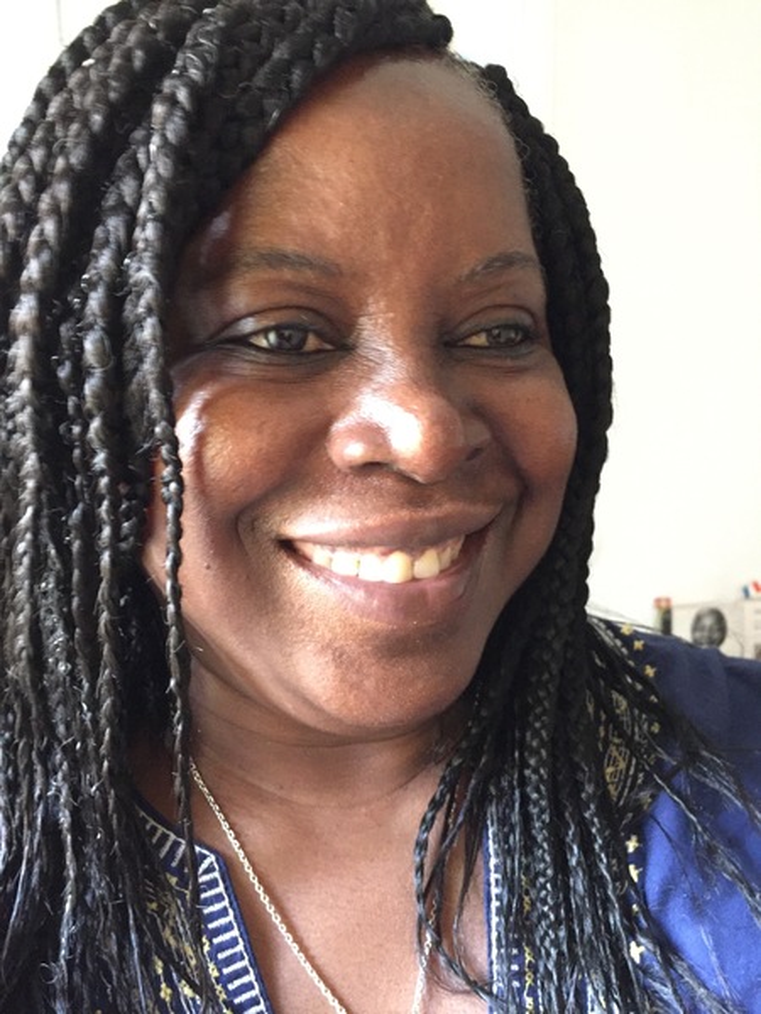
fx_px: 850
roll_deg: +2.5
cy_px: 507
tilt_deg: -11.3
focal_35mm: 29
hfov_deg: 48.2
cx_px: 380
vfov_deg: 61.7
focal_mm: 4.15
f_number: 2.2
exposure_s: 1/17
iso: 640
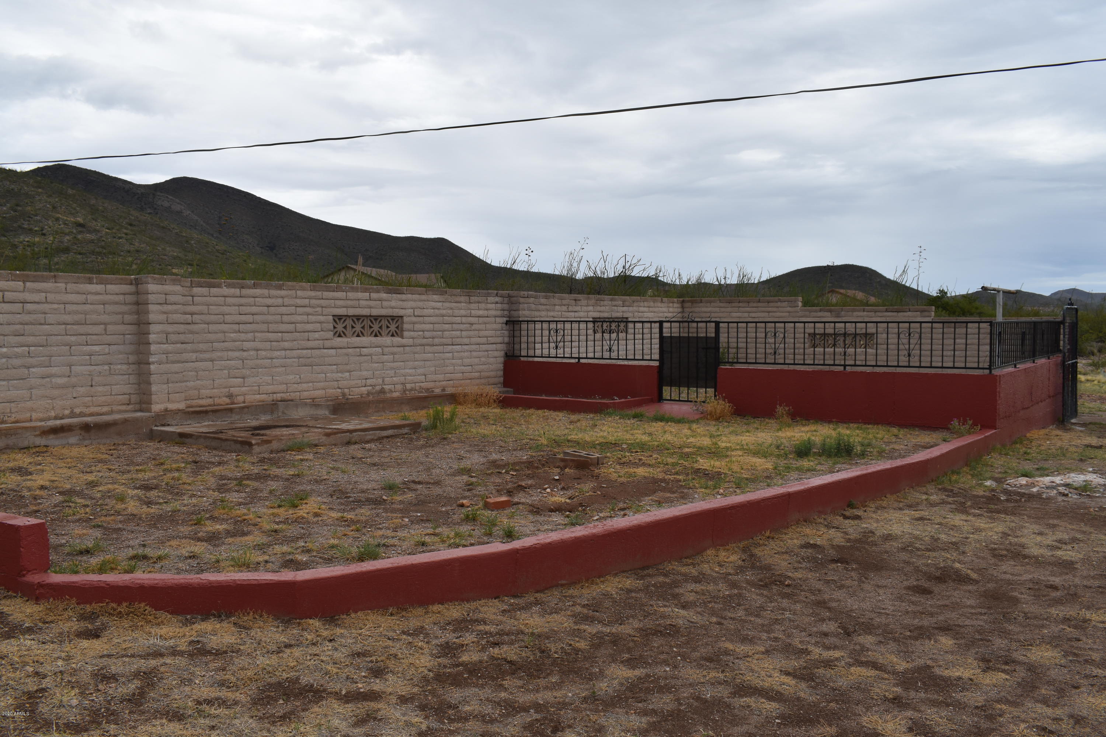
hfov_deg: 61.9
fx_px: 922
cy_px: 368
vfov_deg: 43.6
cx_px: 553
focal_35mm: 30
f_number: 11
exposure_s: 1/200
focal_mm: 20
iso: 100
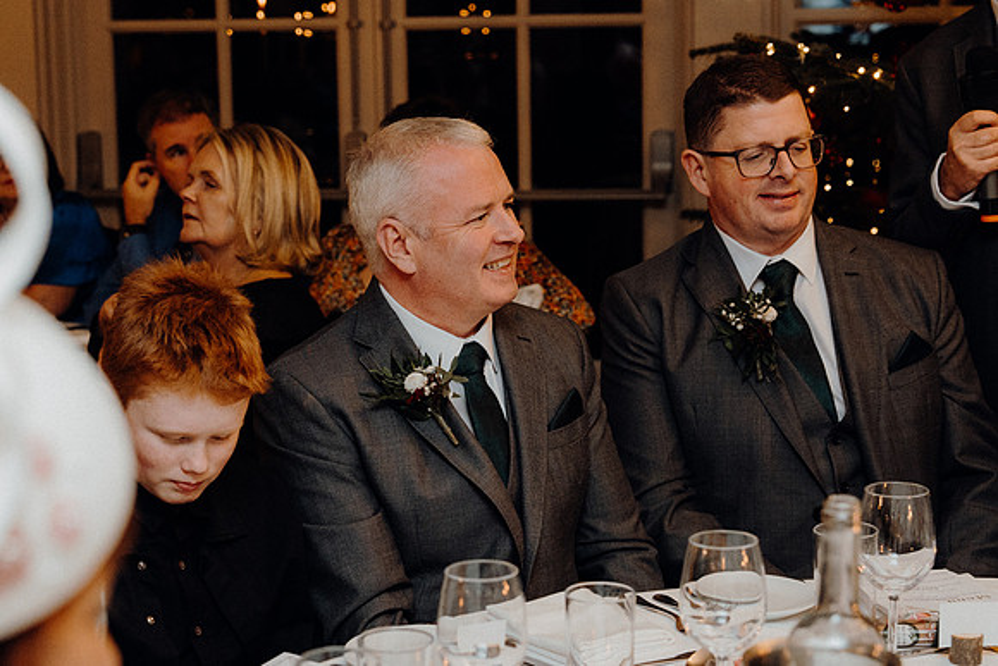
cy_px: 333
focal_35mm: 72
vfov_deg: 18.9
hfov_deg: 28.1
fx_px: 1996
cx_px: 499
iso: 2500
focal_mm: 48
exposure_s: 1/160
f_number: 3.5
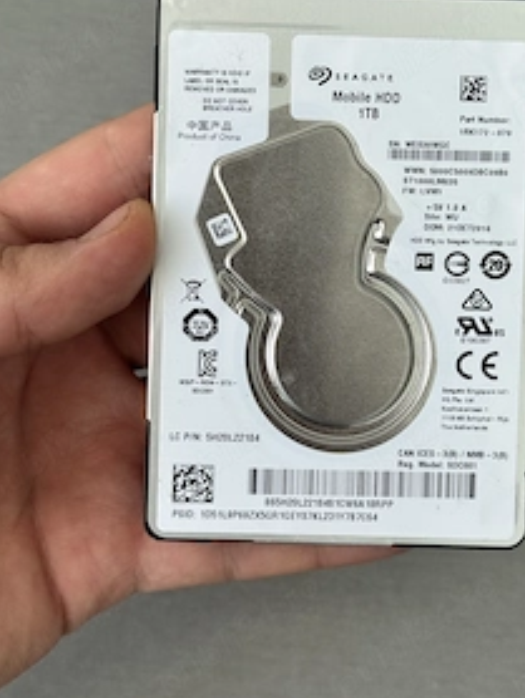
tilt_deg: -74.0
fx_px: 1393
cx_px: 327
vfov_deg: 28.1
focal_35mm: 69
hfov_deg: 21.3
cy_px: 294
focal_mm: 6.76
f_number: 1.78
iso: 100
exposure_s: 1/121
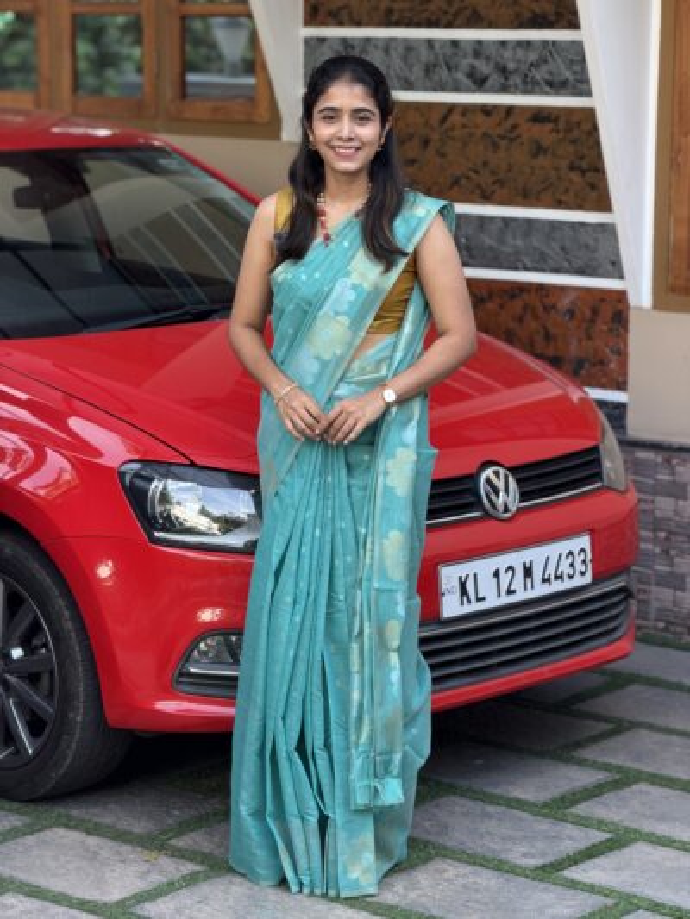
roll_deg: -0.2
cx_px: 345
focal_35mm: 100
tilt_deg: -9.0
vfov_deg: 19.6
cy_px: 460
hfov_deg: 14.8
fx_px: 2657
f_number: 2.8
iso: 80
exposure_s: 1/121
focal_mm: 16.89
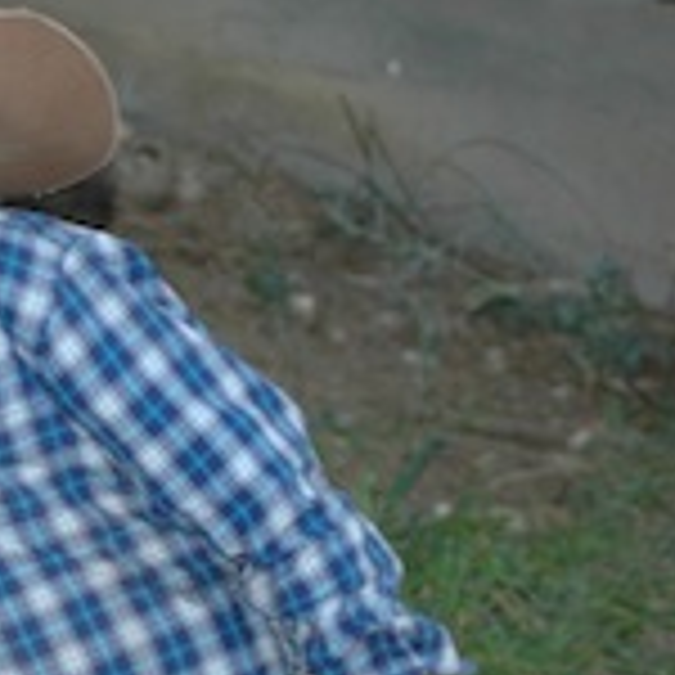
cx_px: -180
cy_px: 302
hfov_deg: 7.4
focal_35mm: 233
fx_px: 5149
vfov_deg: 7.5
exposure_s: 1/60
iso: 400
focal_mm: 55
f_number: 4
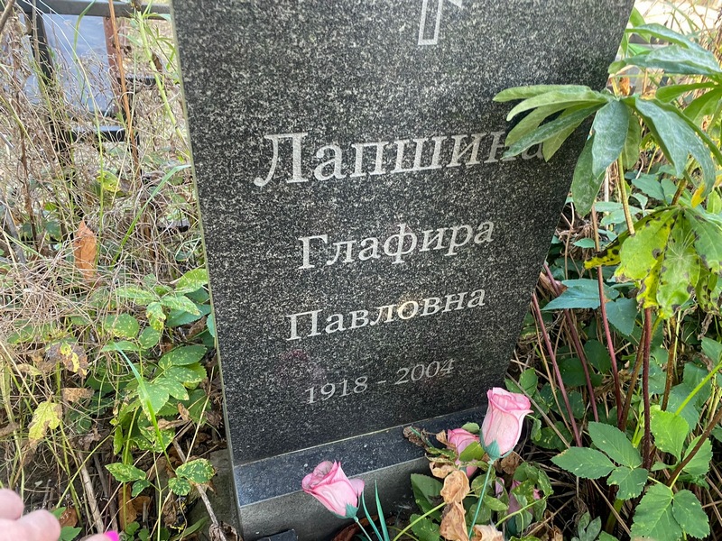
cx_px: 361
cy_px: 270
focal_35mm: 26
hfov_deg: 67.3
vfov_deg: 53.1
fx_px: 542
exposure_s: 1/90
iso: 125
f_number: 1.8
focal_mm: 4.25
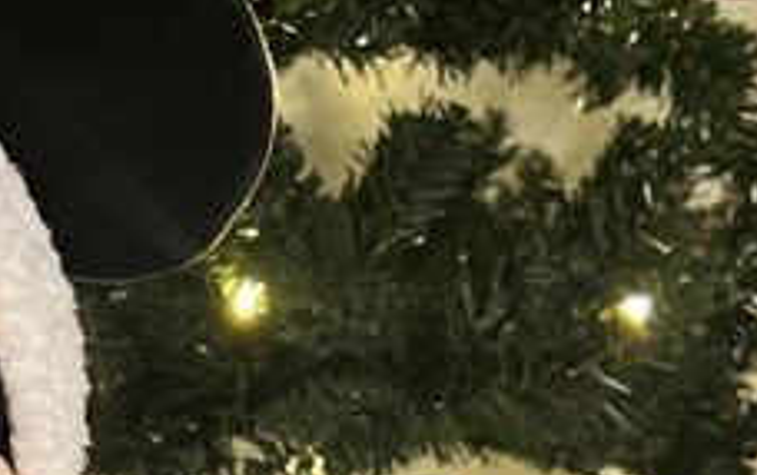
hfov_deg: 14.1
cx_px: -60
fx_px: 2994
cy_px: 1060
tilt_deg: -20.4
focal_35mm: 145
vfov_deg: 8.4
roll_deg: -1.4
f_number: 1.5
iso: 320
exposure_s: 1/50
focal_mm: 5.7
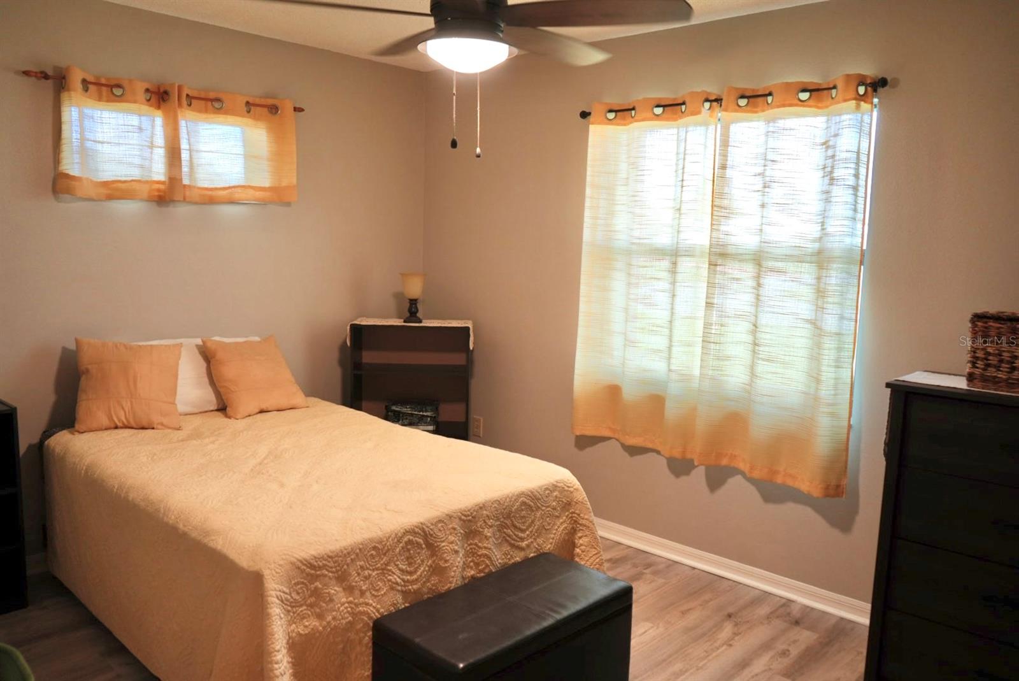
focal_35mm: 28
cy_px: 340
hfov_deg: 65.4
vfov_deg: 46.5
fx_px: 793
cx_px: 510
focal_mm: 28
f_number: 4
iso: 800
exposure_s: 1/160
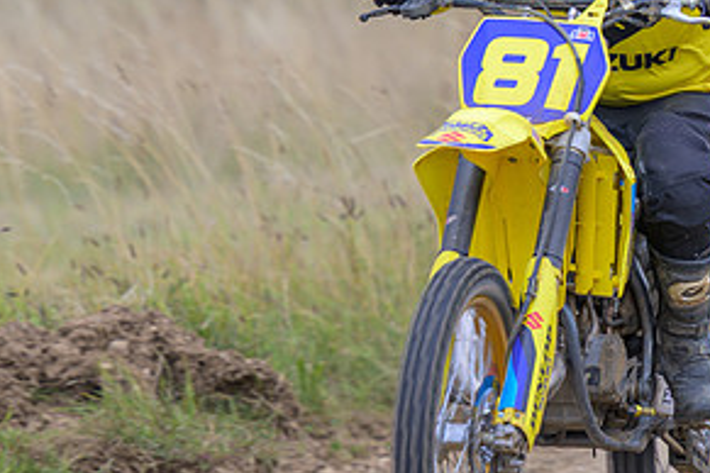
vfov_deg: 2.8
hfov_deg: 4.2
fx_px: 9683
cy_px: 256
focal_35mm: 491
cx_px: 390
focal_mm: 140
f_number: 2.8
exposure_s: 1/400
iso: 64
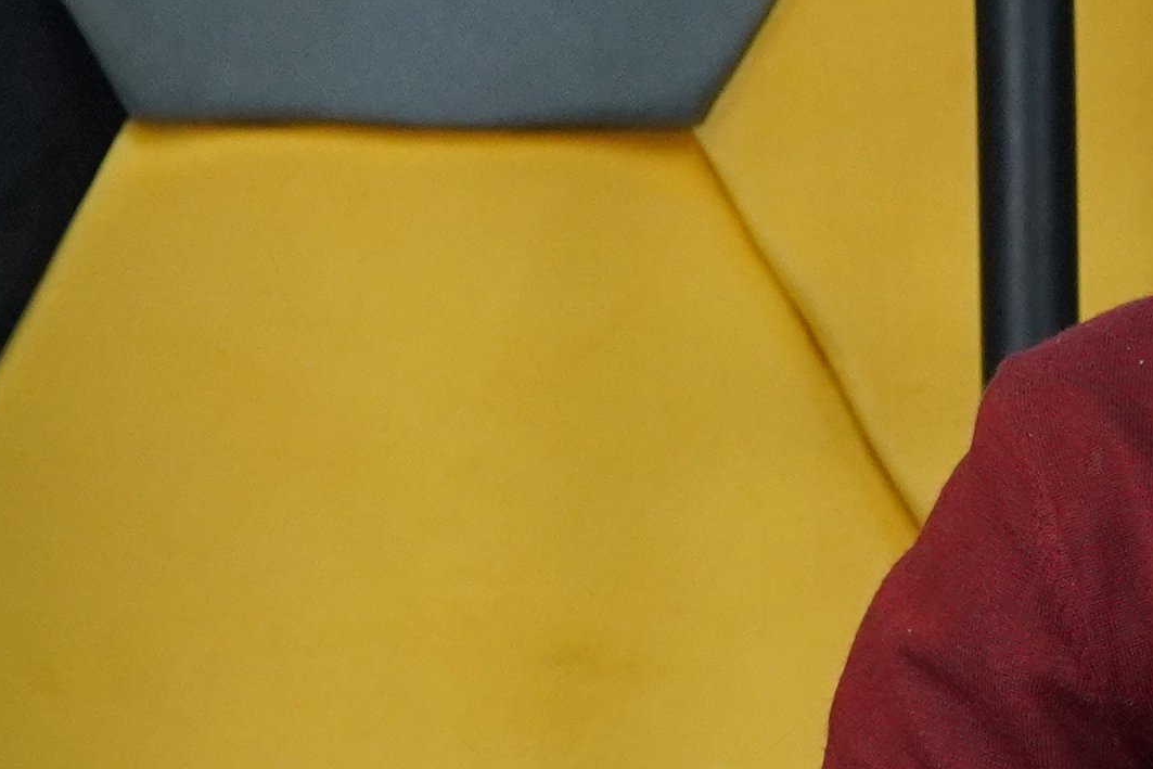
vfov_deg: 5.4
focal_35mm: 254
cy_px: 75
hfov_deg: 8.0
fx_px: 8136
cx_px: 1350
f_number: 4
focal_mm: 30
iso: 1000
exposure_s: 1/160
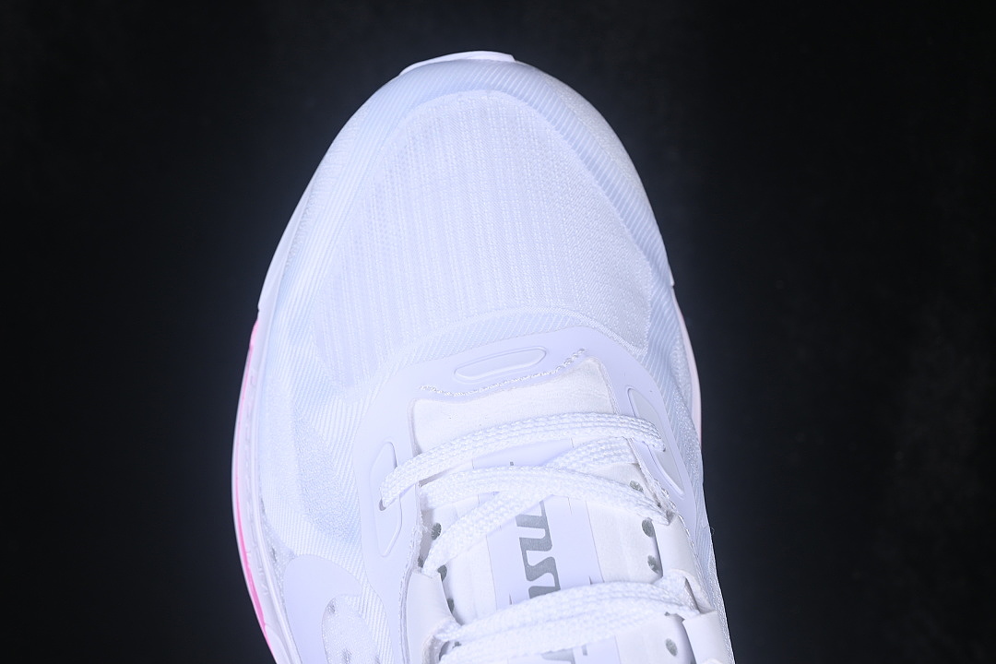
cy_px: 332
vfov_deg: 18.2
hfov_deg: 27.0
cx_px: 498
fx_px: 2075
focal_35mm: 75
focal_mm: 50
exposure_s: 1/60
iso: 160
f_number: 8
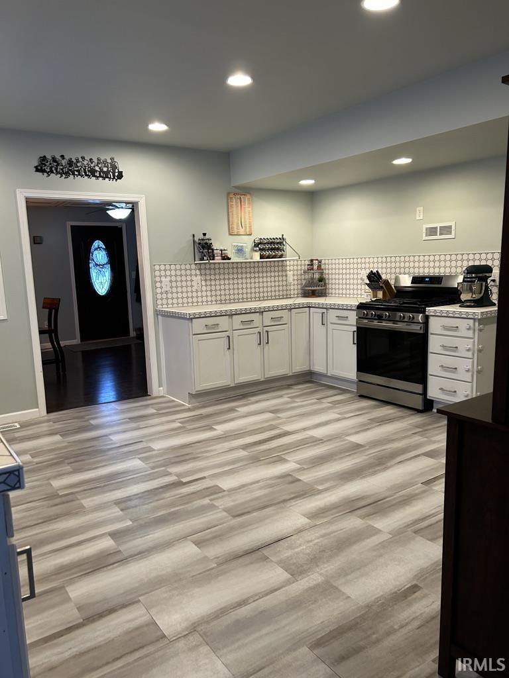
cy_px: 339
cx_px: 254
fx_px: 510
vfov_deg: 67.3
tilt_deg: -9.1
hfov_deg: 53.1
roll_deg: +0.5
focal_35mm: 26
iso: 160
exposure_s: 1/60
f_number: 1.5
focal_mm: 5.7
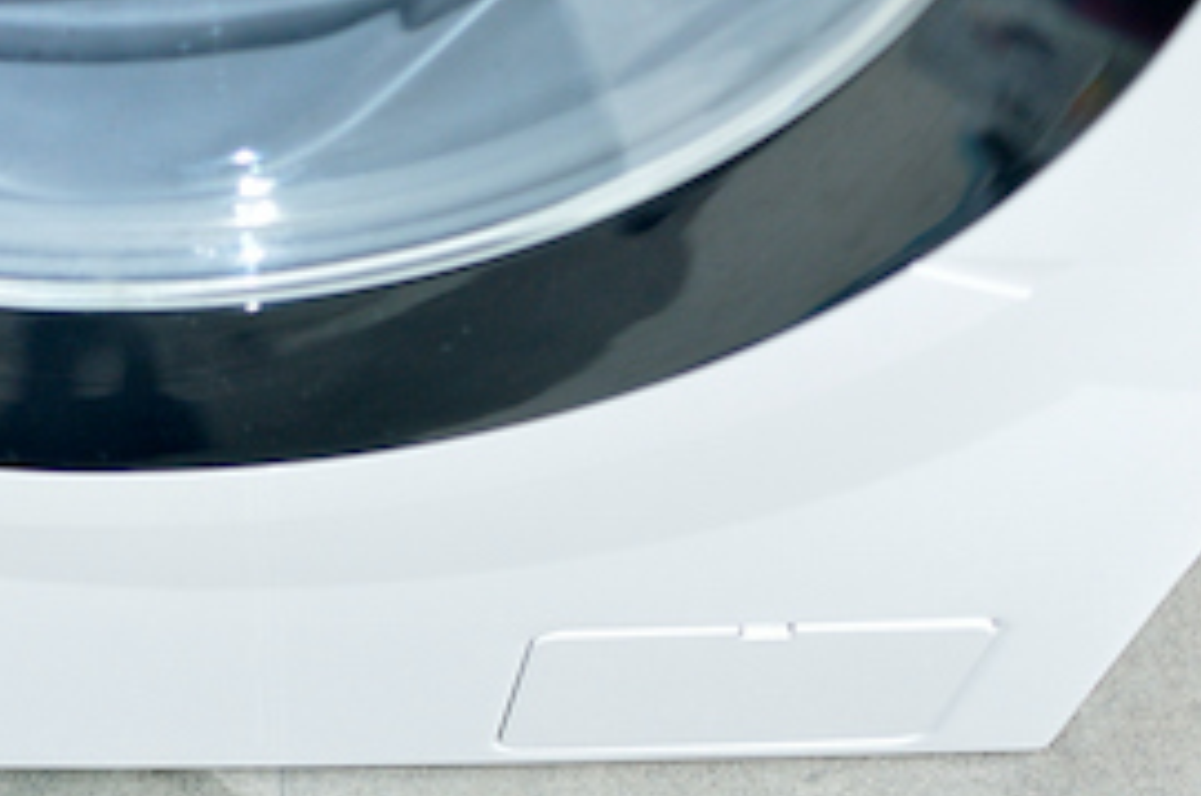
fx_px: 3130
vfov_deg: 14.2
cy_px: 818
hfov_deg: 21.2
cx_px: 107
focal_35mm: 94
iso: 200
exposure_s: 1/4
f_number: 5
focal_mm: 26
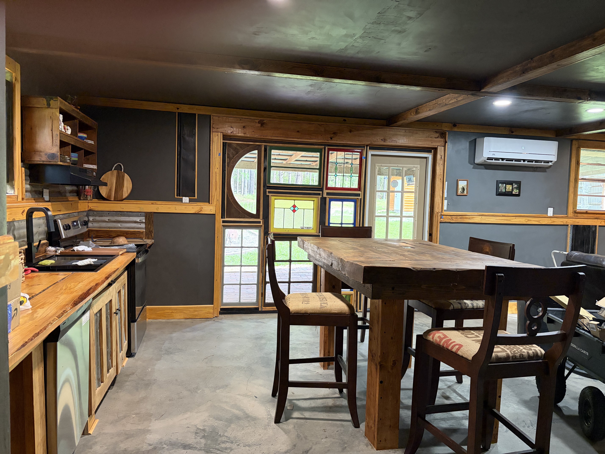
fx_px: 454
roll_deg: -2.3
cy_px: 227
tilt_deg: -2.4
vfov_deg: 53.1
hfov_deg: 67.3
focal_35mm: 26
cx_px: 302
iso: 400
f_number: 1.6
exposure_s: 1/60
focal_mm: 5.96
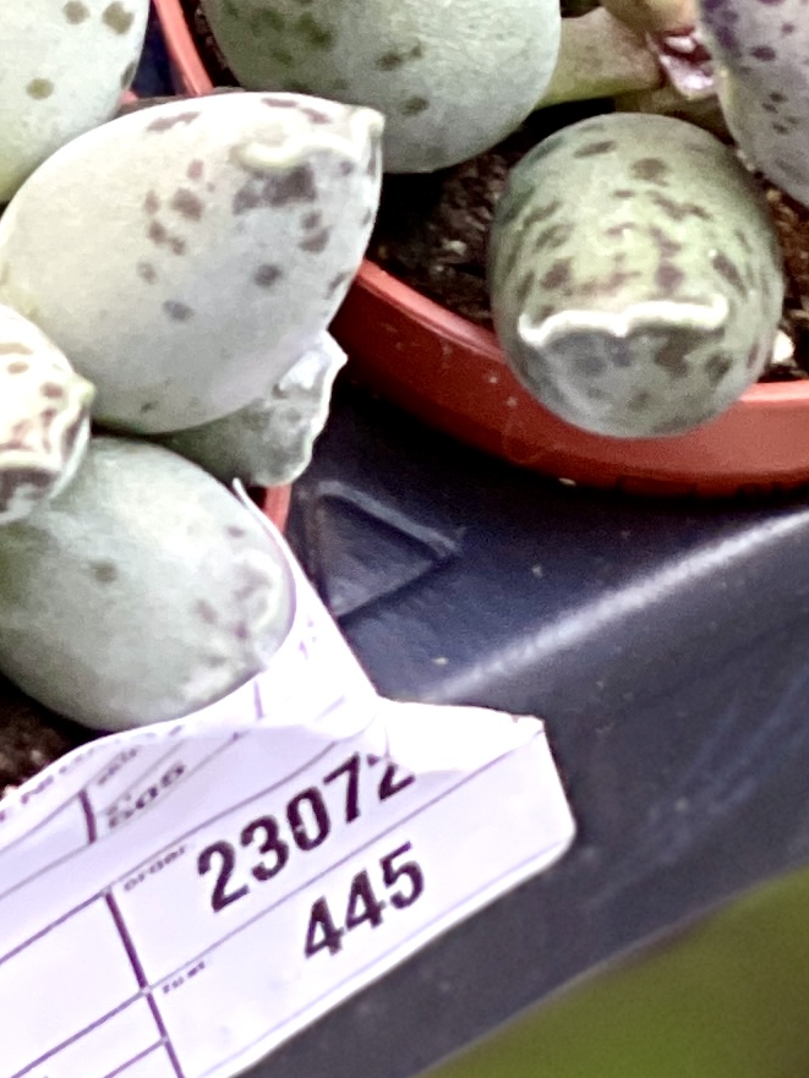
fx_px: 9128
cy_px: -1027
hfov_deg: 5.0
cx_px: -863
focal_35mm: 293
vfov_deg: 6.6
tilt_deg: -48.7
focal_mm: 7.5
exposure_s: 1/40
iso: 200
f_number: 2.2
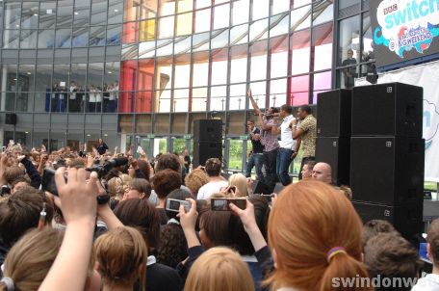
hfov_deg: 53.2
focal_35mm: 36
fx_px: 438
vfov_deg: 36.7
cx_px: 220
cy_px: 146
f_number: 5
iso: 800
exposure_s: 1/500
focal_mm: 24
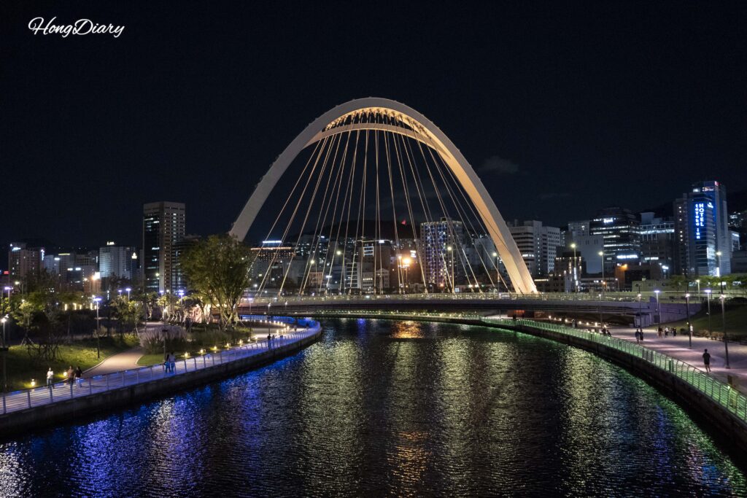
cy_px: 249
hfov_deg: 54.4
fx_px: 726
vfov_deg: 37.9
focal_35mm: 35
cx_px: 374
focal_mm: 35
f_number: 5
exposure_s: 1/50
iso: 12800
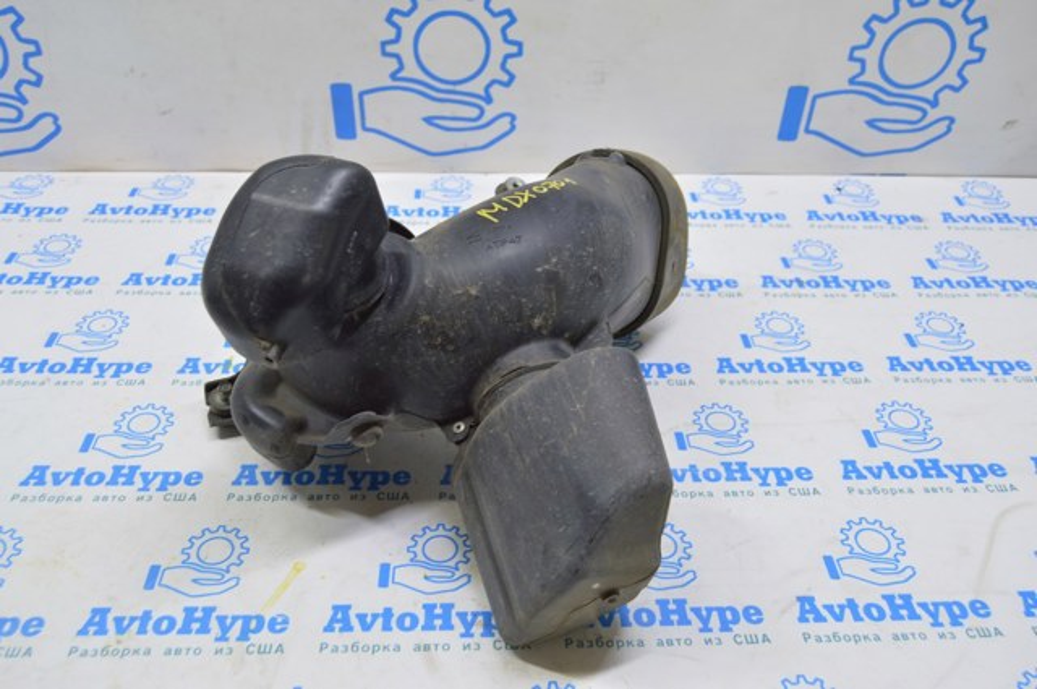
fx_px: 949
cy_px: 344
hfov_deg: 57.3
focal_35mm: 33
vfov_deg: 39.9
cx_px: 518
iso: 400
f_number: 5.6
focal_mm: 22
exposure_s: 1/20
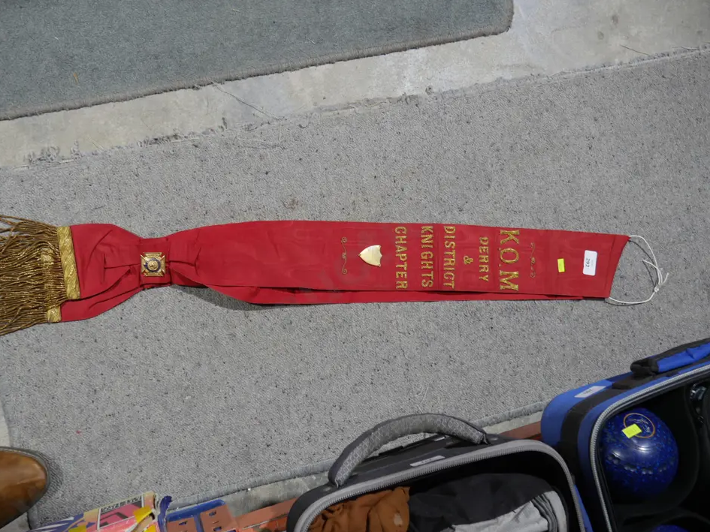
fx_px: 800
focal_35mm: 39
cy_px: 287
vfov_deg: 36.8
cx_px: 326
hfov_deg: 47.8
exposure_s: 1/60
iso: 400
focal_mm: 18
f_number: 4
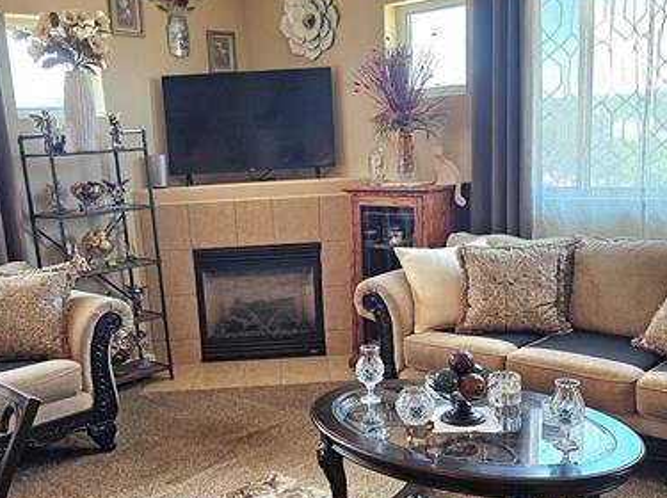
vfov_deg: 34.9
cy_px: 294
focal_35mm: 41
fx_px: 789
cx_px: 302
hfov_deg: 45.8
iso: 250
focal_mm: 5
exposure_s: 1/120
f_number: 1.8
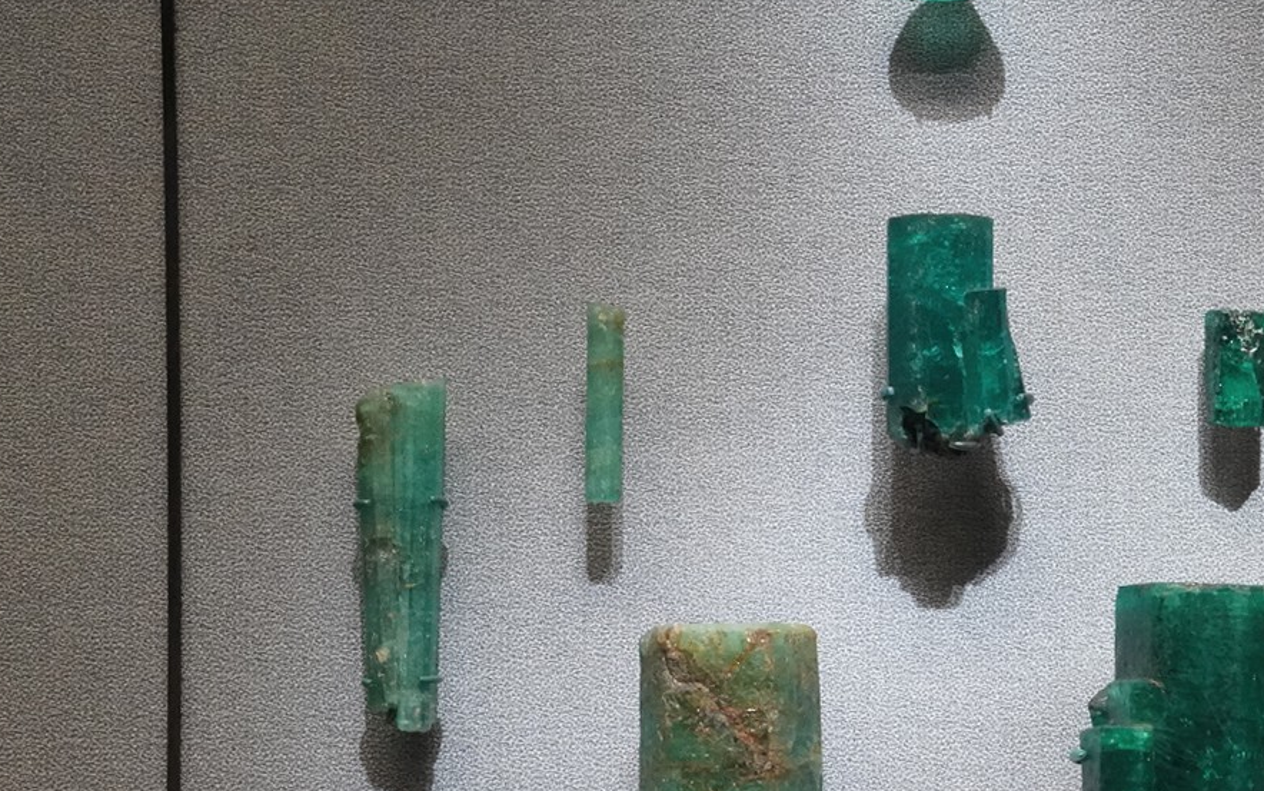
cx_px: 997
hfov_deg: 24.6
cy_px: 502
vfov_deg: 15.7
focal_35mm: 83
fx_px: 2860
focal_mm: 36
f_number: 22
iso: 8000
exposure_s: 1/80
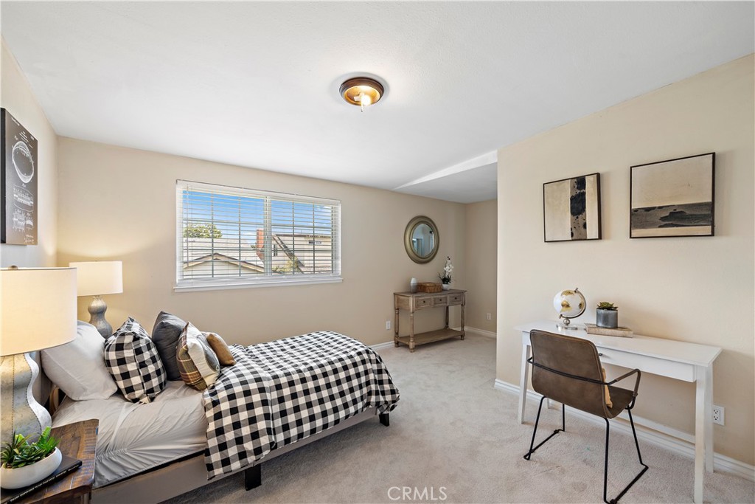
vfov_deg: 81.2
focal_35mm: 14
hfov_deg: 104.2
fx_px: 294
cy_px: 252
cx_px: 378
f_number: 8
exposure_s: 1/1.25
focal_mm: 14
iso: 250
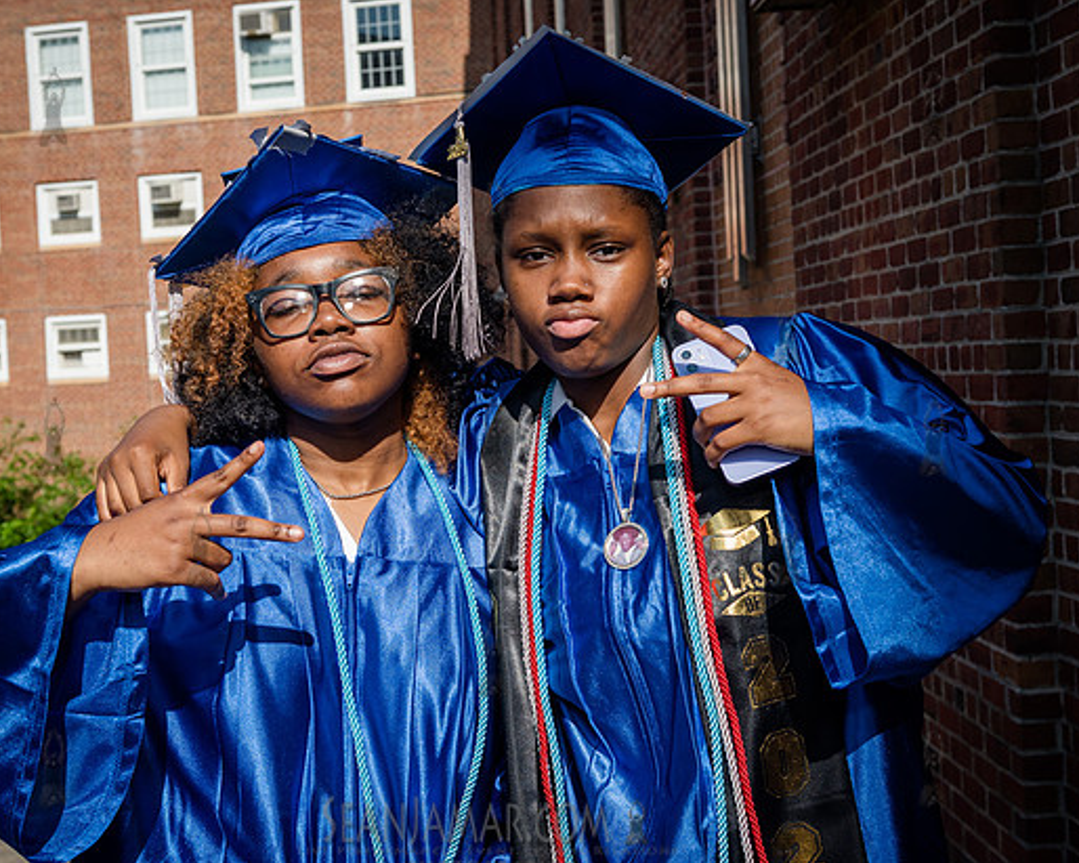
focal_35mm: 55
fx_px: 1756
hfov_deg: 34.2
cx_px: 541
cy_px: 436
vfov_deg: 27.6
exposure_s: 1/1000
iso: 400
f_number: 6.3
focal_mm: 48
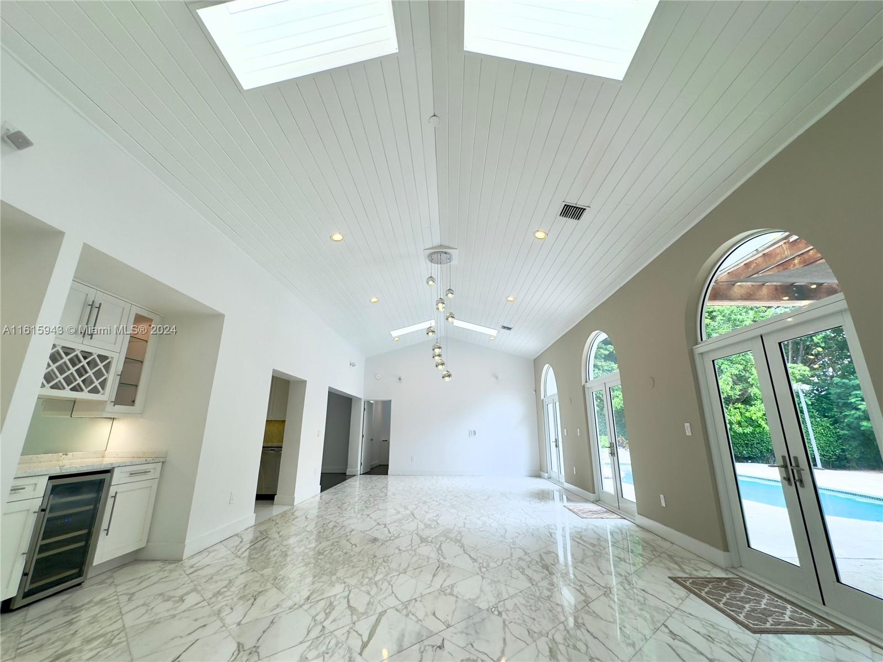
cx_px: 442
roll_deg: -2.0
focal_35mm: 14
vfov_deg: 85.6
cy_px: 331
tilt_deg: +14.3
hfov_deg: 102.1
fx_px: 357
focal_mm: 2.22
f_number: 2.2
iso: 40
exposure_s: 1/154
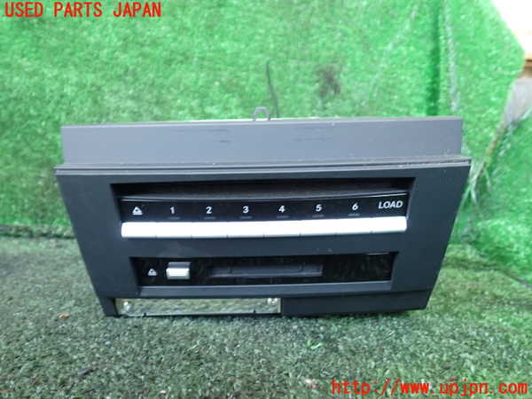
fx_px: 461
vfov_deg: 46.8
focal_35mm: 30
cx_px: 266
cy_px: 200
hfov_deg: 60.0
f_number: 2.3
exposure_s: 1/30
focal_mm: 5.4
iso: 200
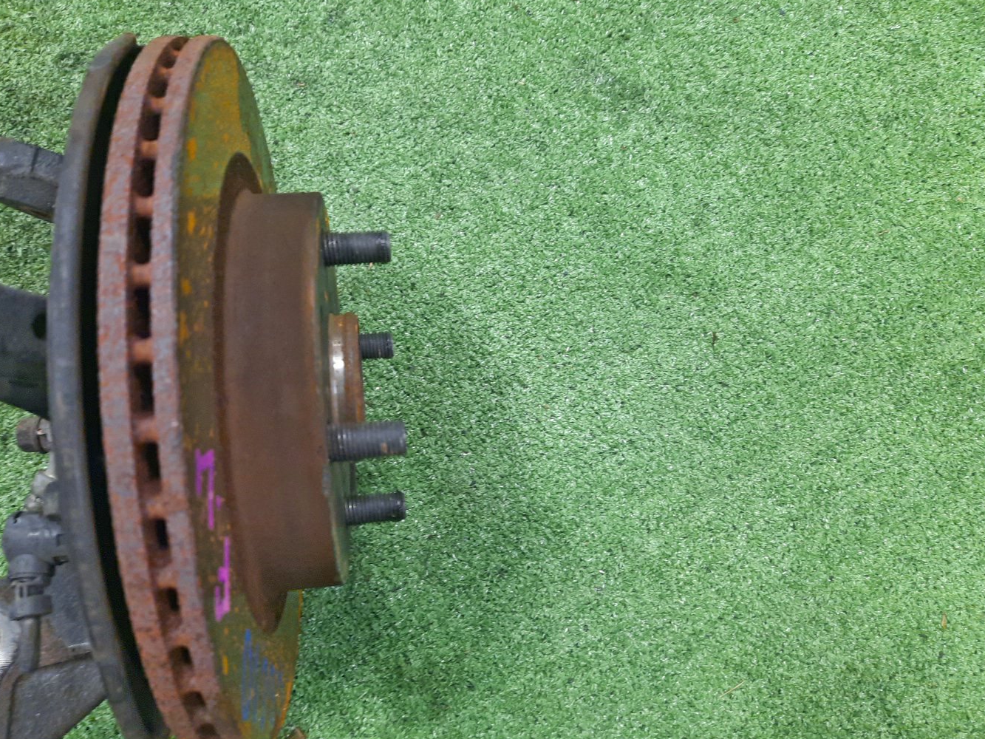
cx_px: 464
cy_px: 378
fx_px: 768
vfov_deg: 51.4
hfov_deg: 65.3
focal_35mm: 27
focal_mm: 4.6
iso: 348
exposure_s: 1/25
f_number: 2
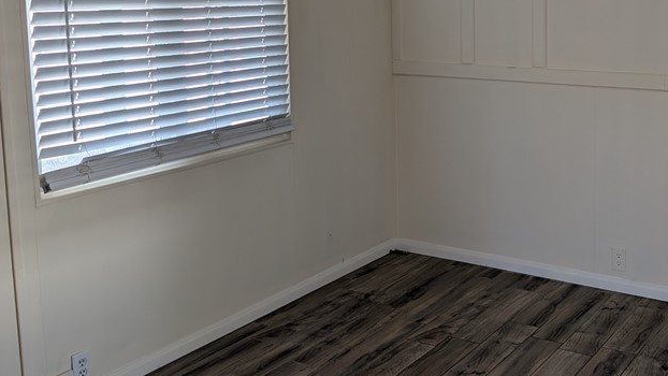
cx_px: 512
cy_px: 83
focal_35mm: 43
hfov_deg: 45.5
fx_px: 762
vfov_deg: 27.2
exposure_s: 1/37.6
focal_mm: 6.9
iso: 49
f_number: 1.68
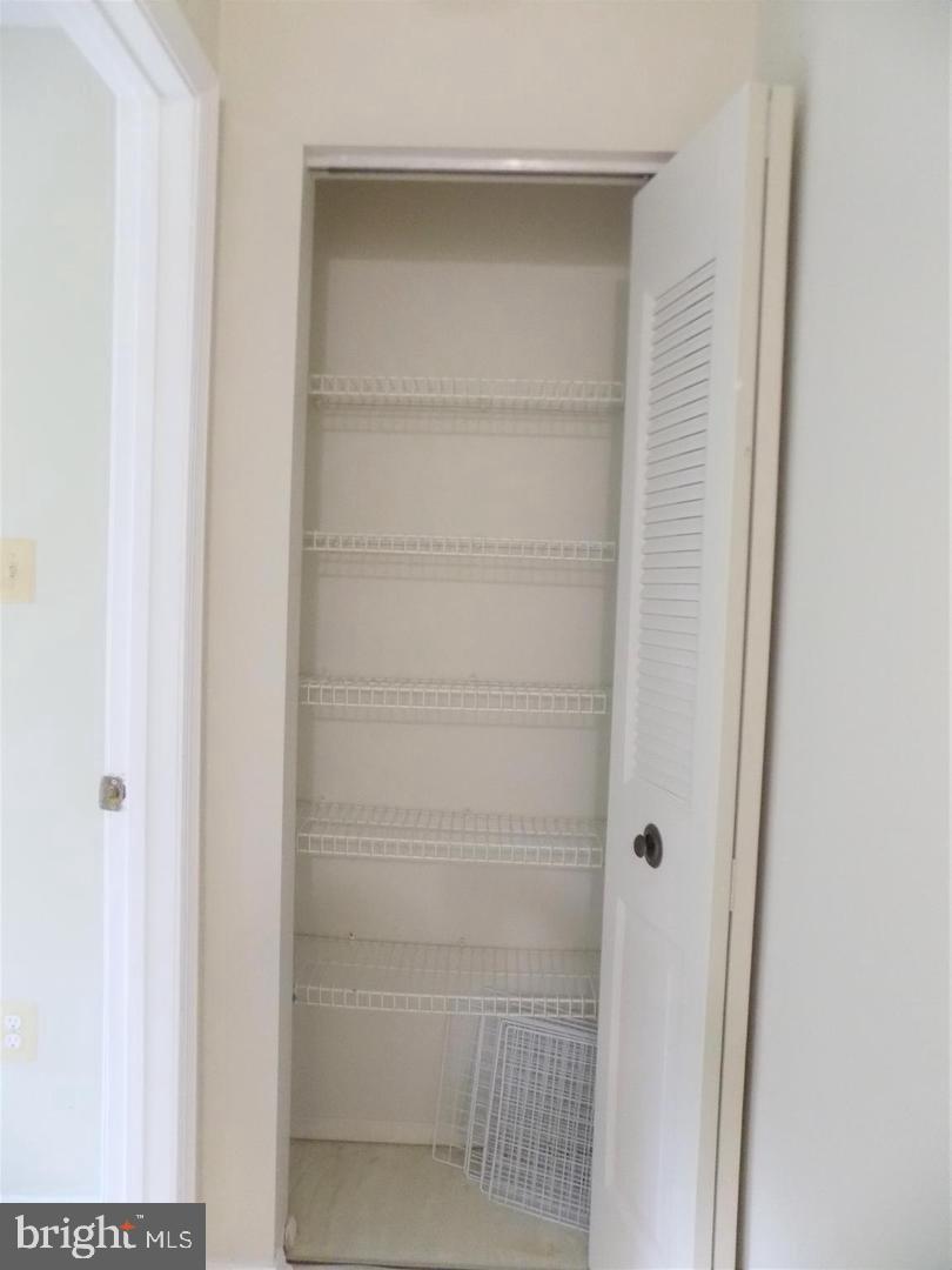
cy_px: 635
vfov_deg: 73.9
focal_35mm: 23
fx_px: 843
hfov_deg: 58.9
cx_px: 476
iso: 400
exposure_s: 1/20
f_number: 3.1
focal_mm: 4
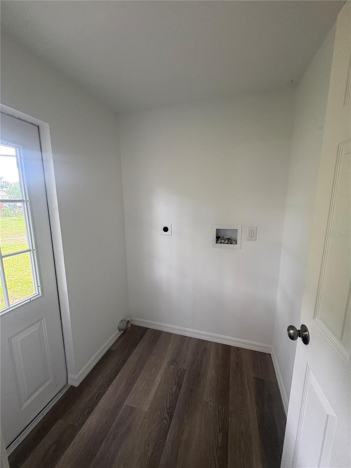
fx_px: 189
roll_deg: +0.1
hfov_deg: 85.7
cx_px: 176
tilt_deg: -9.6
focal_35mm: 14
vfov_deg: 102.1
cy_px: 234
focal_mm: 2.22
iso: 200
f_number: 2.2
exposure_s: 1/99
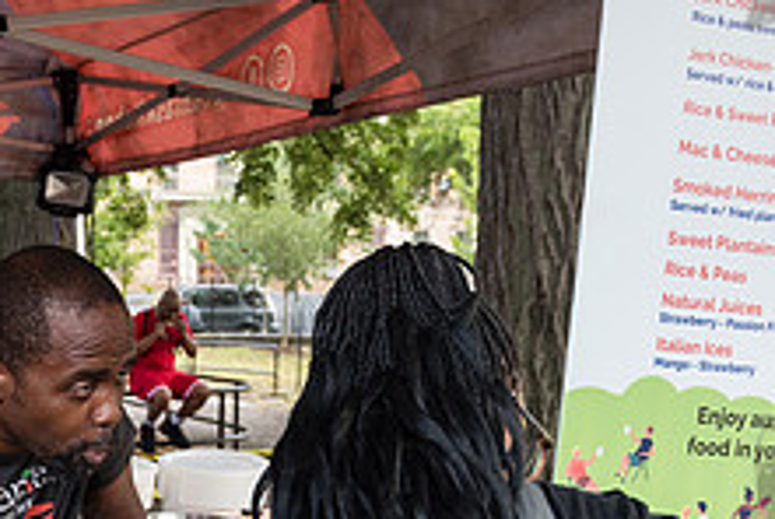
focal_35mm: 67
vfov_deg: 20.0
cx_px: 125
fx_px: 1444
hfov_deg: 29.2
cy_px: 473
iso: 1000
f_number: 3.5
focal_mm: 24
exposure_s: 1/200
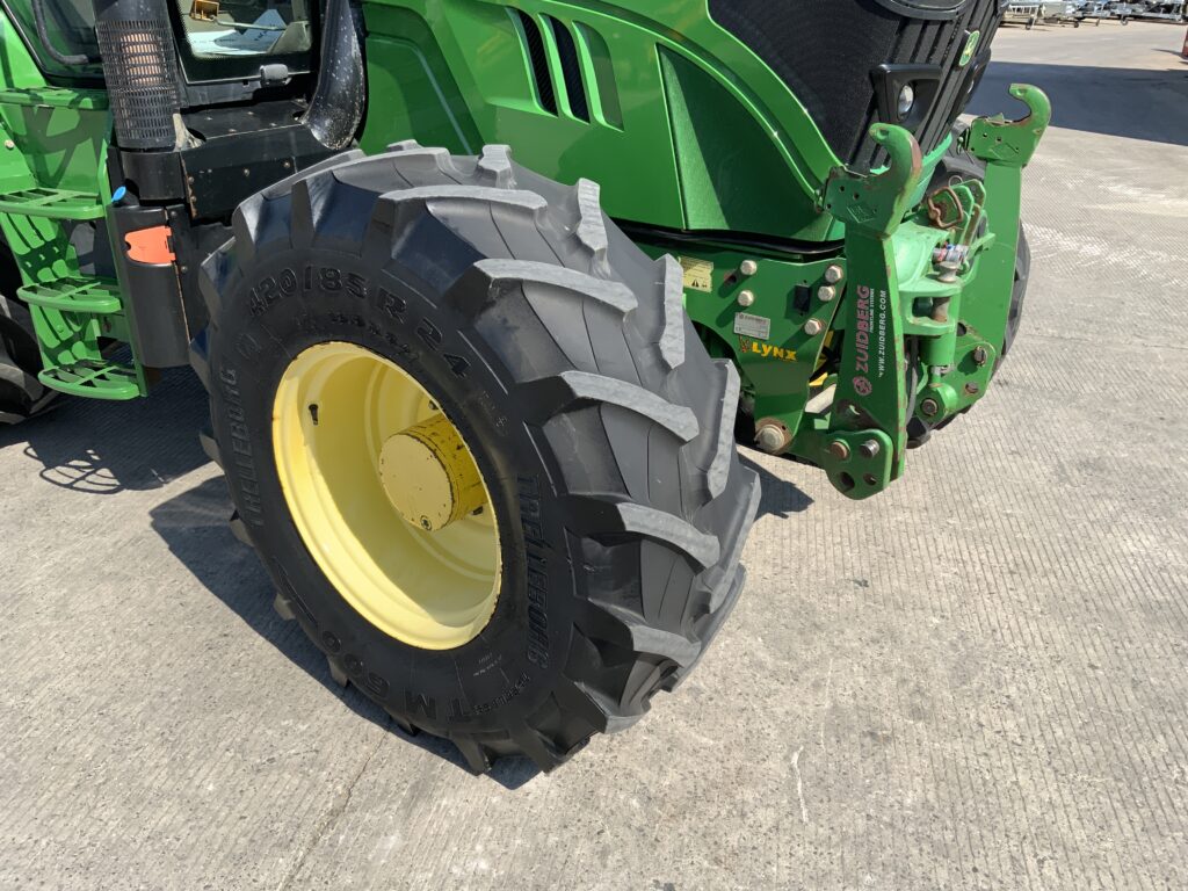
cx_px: 594
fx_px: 995
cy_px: 446
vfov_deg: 48.2
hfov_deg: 61.7
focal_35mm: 29
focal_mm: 3
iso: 16
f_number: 1.8
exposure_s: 1/1121
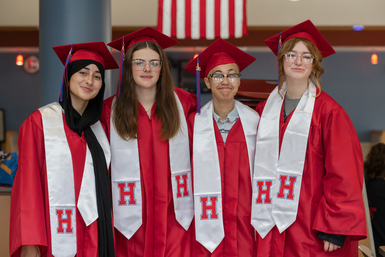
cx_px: 192
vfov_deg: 11.9
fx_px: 1230
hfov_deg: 17.8
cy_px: 128
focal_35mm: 115
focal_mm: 115
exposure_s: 1/400
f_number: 5.6
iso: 6400
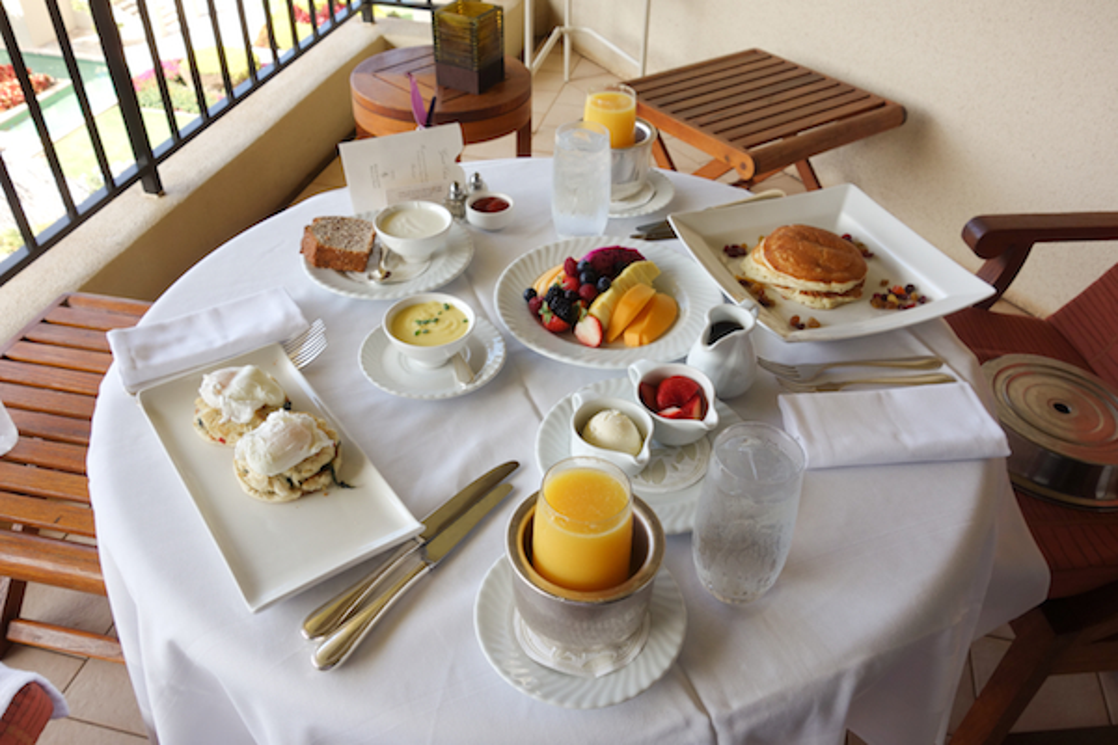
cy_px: 372
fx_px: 869
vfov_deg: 46.4
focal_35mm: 28
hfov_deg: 65.5
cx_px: 559
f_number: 5.6
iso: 125
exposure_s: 1/100
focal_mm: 10.4
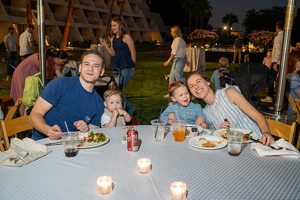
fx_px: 309
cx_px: 157
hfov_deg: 51.7
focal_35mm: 37
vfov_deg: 35.8
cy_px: 97
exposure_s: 1/100
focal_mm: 35
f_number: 4
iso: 4000
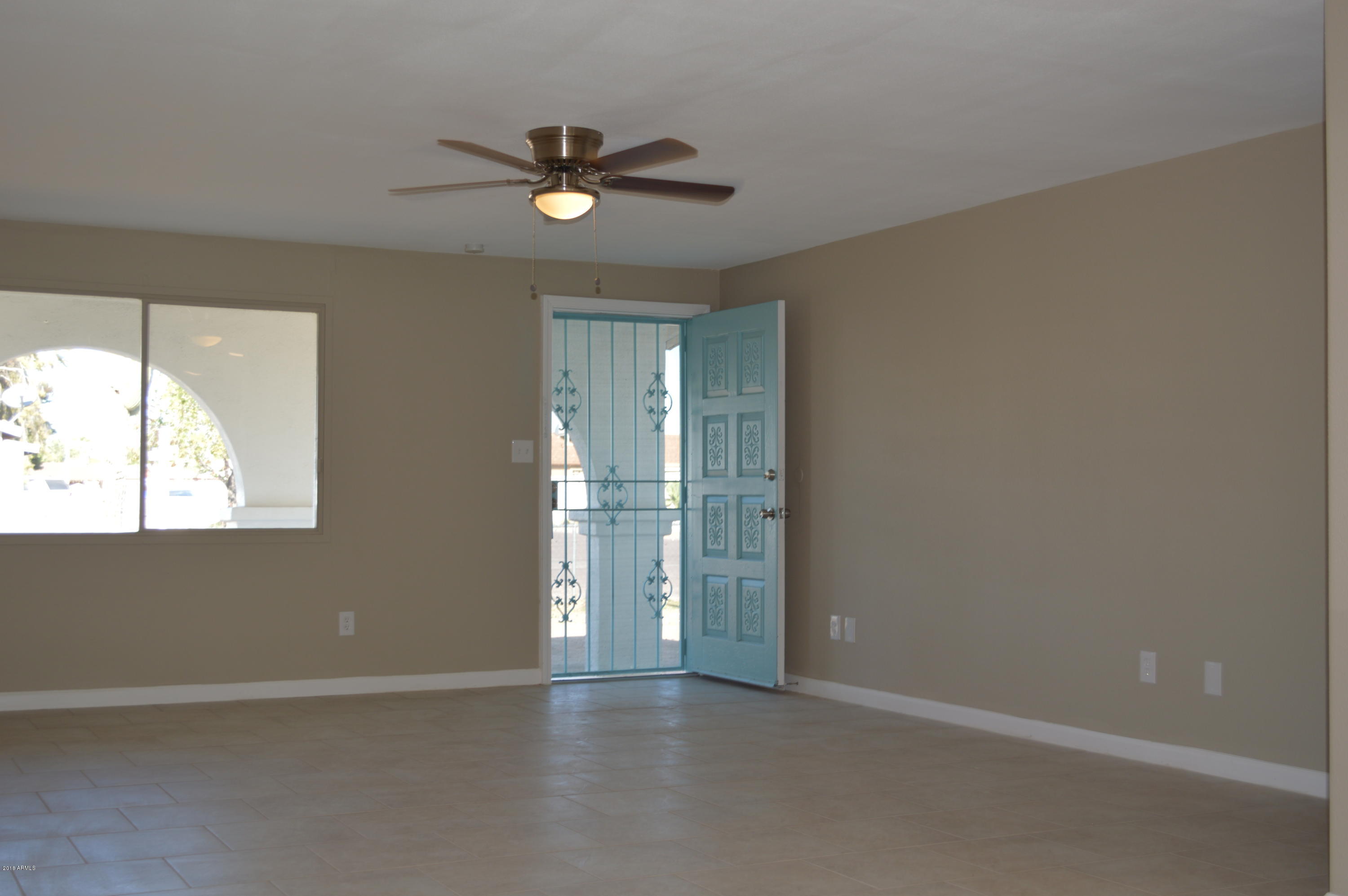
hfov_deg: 45.0
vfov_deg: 30.8
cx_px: 674
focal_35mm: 44
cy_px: 448
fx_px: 1627
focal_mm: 29
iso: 100
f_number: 4.5
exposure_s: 1/50
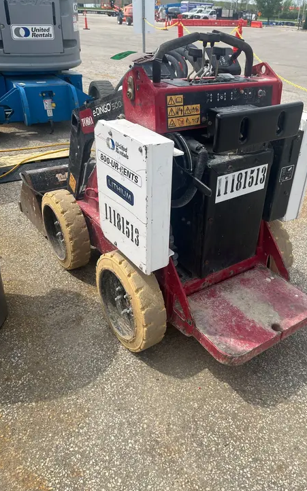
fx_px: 375
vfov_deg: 66.5
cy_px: 244
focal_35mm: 28
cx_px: 182
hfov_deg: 44.3
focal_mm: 5.1
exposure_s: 1/2967
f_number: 1.6
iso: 50
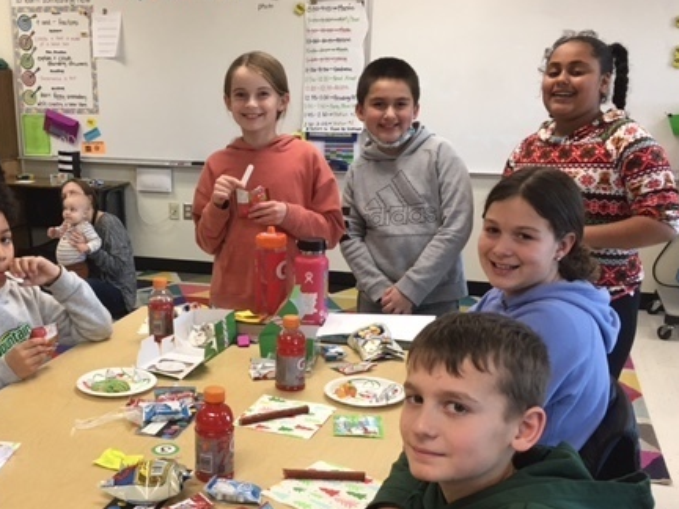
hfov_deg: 43.4
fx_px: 843
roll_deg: -0.8
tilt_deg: -16.7
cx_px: 242
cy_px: 342
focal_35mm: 43
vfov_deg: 33.3
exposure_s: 1/30
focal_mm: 4.15
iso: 40
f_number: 2.2
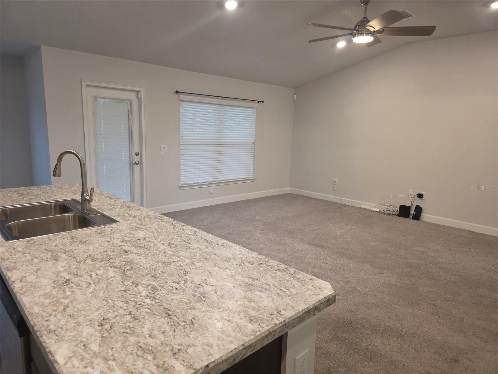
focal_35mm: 23
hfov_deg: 73.9
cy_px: 187
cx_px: 249
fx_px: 331
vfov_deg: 58.9
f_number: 1.7
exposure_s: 1/120
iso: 400
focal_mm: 6.3
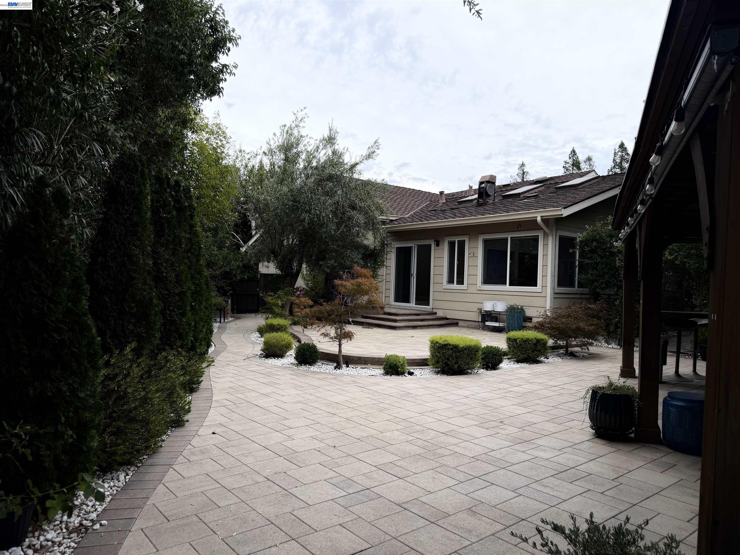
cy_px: 278
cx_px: 370
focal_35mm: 24
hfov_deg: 71.6
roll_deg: -1.2
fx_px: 513
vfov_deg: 56.8
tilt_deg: -0.4
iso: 80
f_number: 1.78
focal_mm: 6.76
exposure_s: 1/2000
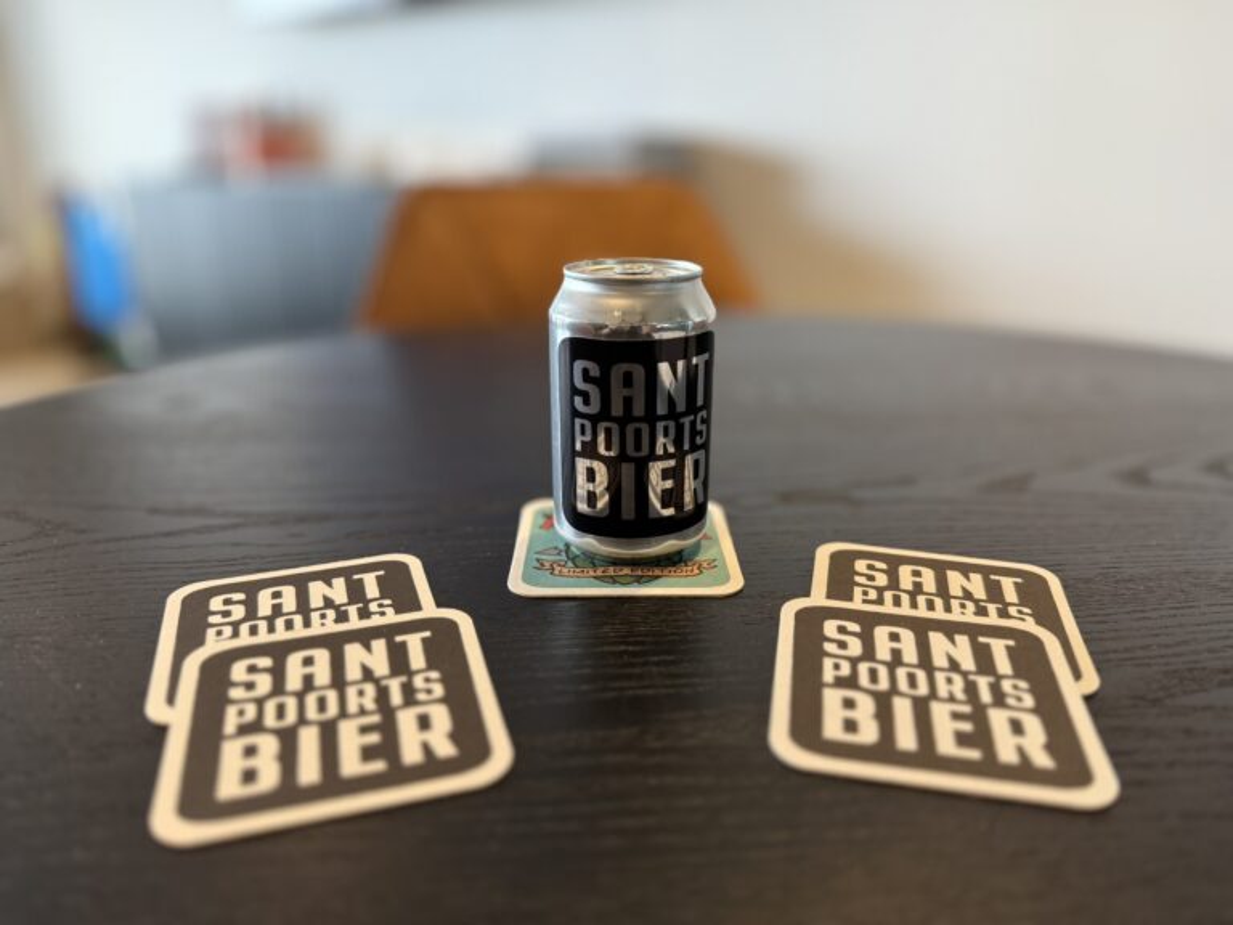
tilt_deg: -20.3
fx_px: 855
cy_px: 462
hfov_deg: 71.6
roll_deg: -0.1
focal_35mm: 24
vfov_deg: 56.8
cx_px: 616
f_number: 1.78
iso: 200
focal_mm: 6.76
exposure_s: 1/103
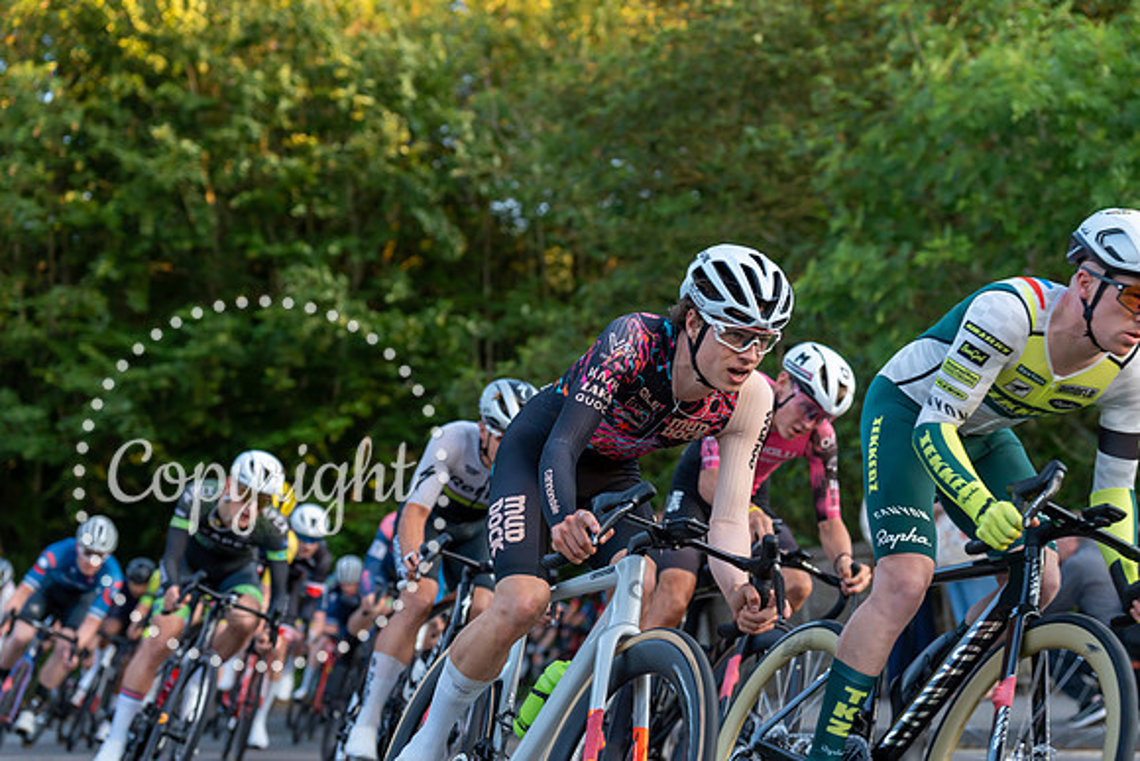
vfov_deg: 19.5
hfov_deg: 28.8
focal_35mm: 70
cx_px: 570
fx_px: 2217
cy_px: 380
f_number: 3.5
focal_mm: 70
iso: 1000
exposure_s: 1/800
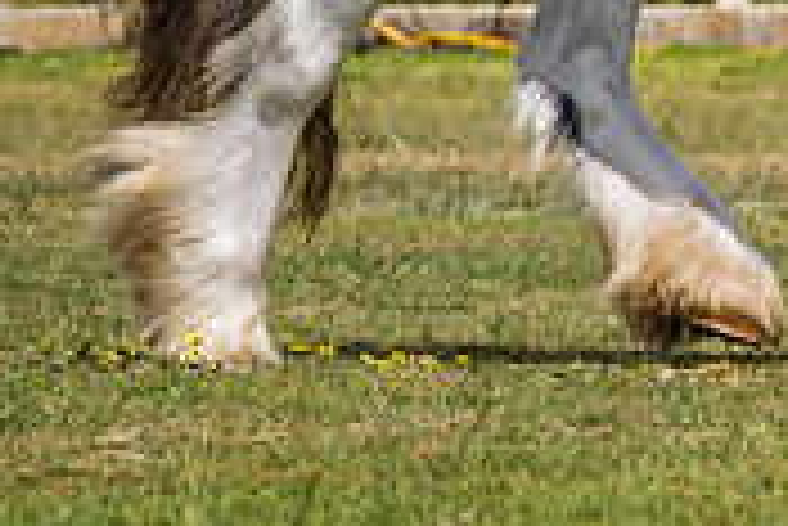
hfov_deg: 2.5
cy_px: -281
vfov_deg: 1.7
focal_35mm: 825
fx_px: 18073
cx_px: 1142
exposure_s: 1/4000
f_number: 3.6
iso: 320
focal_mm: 119.2
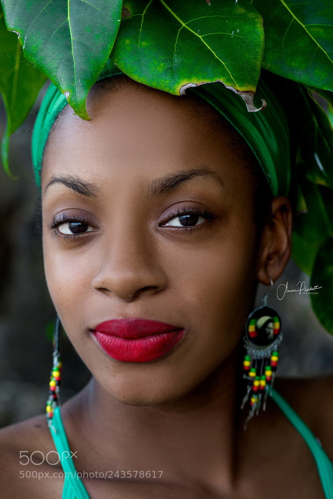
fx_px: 1456
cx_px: 166
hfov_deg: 13.1
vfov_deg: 19.4
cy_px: 250
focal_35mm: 105
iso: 200
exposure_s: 1/100
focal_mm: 105
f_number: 6.3
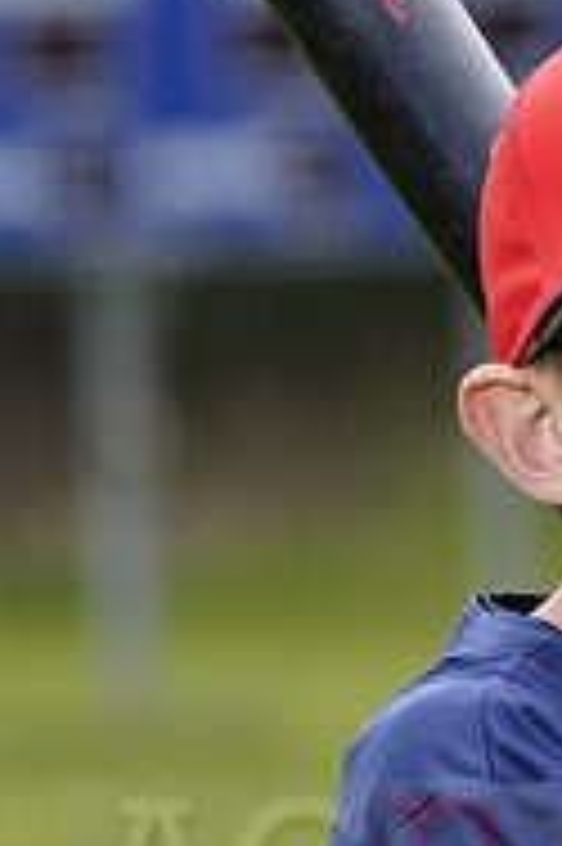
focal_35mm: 618
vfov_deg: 3.3
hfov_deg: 2.2
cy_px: 842
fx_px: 14497
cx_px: 865
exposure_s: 1/250
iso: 100
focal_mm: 200
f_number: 6.3
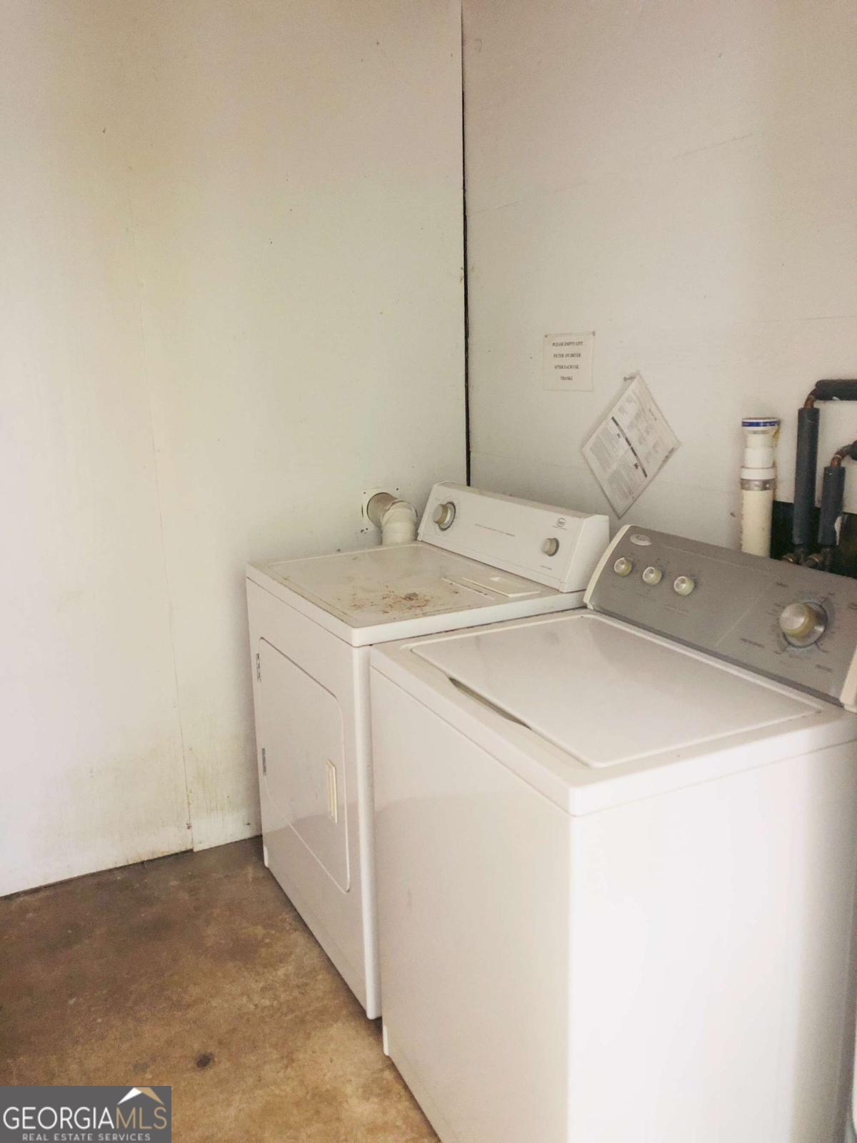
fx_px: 924
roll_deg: +1.8
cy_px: 572
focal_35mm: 28
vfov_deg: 63.4
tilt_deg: -12.0
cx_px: 428
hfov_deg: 49.7
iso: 100
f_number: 1.8
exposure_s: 1/4
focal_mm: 3.99
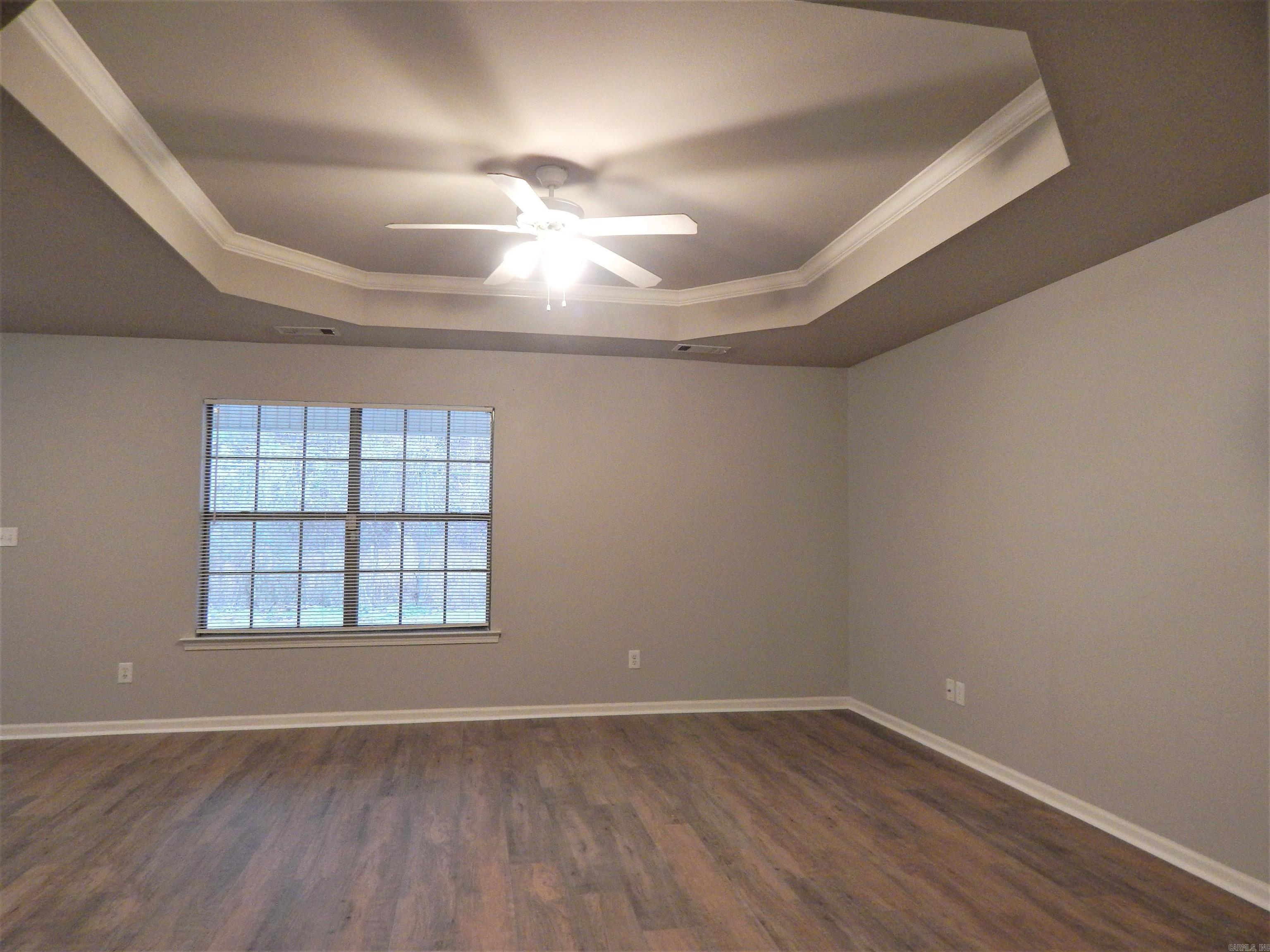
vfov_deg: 61.1
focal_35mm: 22
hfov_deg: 76.4
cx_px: 635
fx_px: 807
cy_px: 476
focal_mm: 4
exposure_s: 1/30
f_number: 3
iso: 280
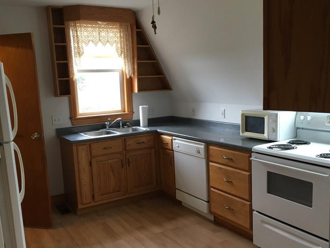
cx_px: 157
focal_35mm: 35
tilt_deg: -8.5
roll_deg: +2.7
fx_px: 334
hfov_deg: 52.6
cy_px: 135
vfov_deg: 40.7
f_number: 2.2
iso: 125
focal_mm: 4.15
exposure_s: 1/30
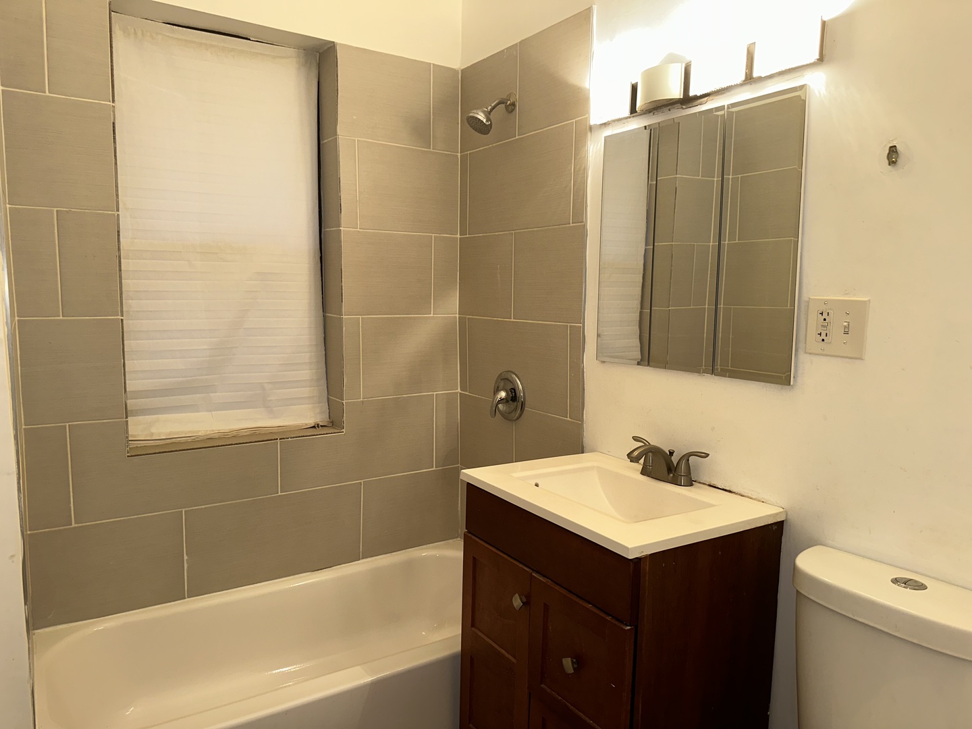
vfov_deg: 56.8
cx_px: 486
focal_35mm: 24
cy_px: 364
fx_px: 674
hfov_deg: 71.6
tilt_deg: -6.5
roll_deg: -0.8
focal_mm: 6.86
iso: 64
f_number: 1.78
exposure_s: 1/38
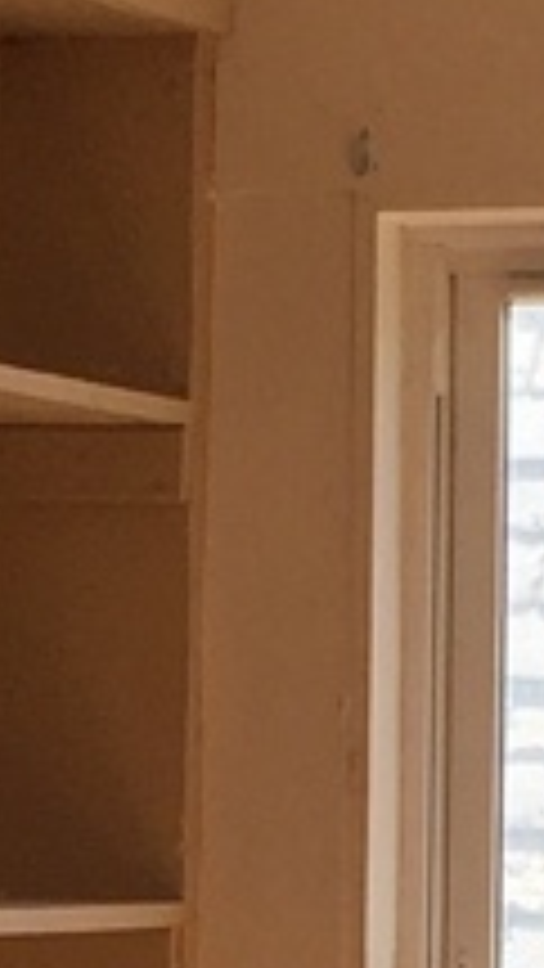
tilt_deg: -5.6
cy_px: 1346
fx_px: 6152
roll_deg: -0.8
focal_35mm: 240
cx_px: 108
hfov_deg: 5.1
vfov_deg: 8.8
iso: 32
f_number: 2.2
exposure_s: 1/494
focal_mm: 4.15
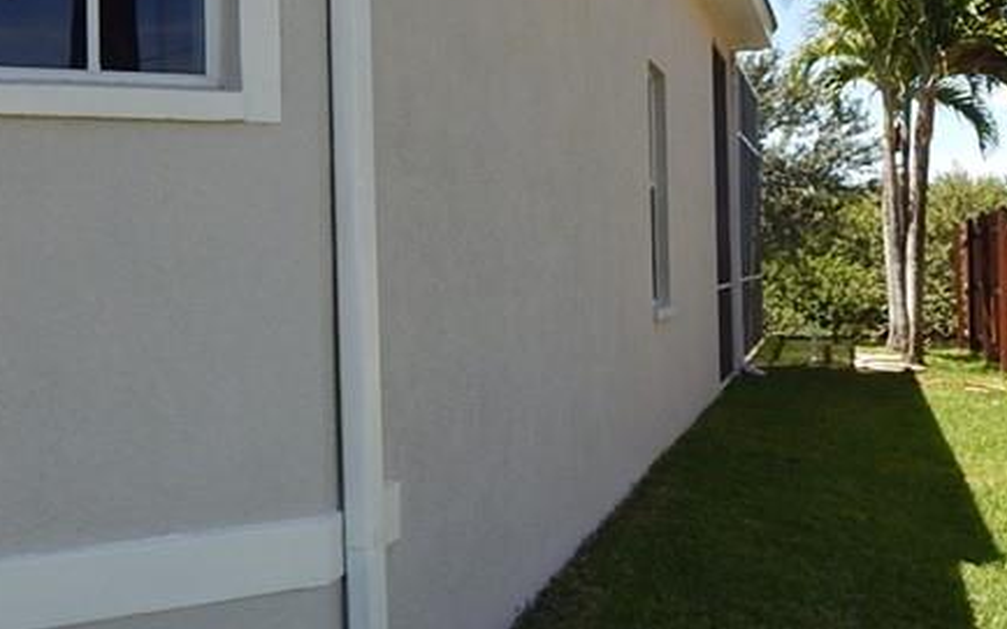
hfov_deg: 36.8
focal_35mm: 55
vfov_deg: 23.4
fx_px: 1509
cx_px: 429
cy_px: 186
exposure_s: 1/800
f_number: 3
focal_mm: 4
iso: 125
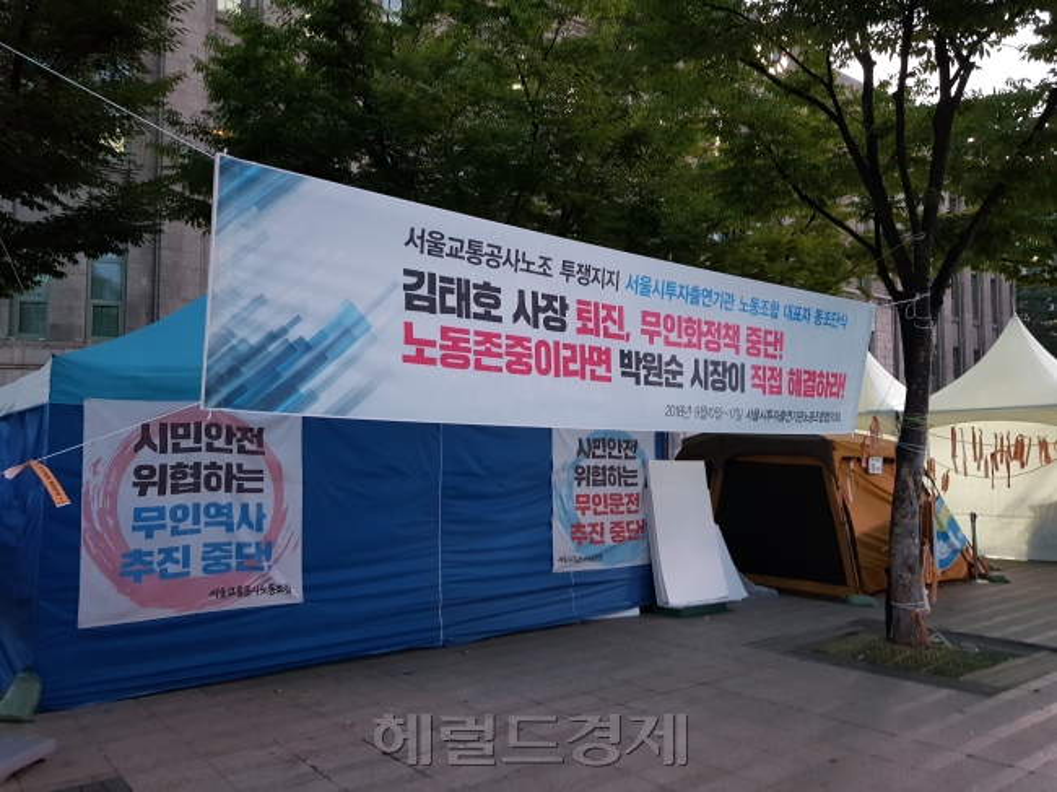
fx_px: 794
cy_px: 396
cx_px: 528
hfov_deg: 67.3
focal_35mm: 26
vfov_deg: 53.0
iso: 200
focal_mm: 4.2
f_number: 1.7
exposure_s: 1/11
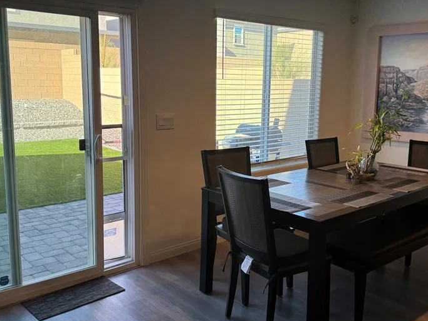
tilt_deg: -9.0
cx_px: 235
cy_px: 149
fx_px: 445
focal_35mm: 36
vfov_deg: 39.6
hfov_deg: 51.3
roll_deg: -1.2
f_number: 1.78
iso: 100
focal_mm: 6.76
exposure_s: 1/239
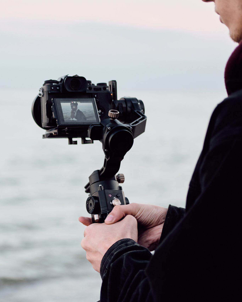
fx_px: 949
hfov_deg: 14.4
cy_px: 151
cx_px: 17
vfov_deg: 18.1
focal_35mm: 106
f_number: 2
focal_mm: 50
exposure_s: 1/400
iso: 320
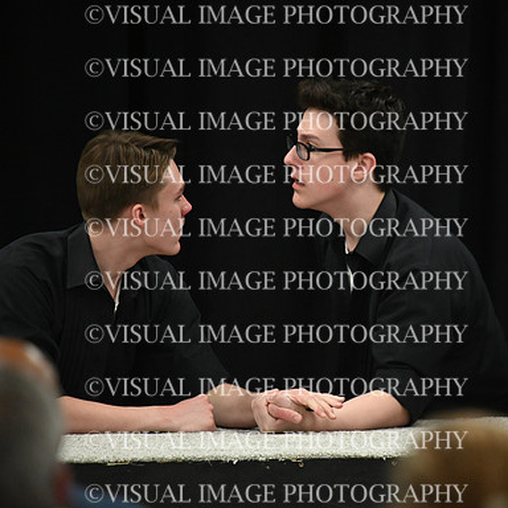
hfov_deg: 2.7
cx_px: 276
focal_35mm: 642
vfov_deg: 2.7
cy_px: 254
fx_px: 10659
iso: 8000
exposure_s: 1/250
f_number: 6.3
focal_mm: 500
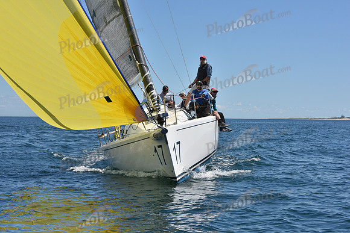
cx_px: 175
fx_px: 778
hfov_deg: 25.4
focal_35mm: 80
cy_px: 116
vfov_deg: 17.1
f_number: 11
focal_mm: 80
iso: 250
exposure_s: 1/800
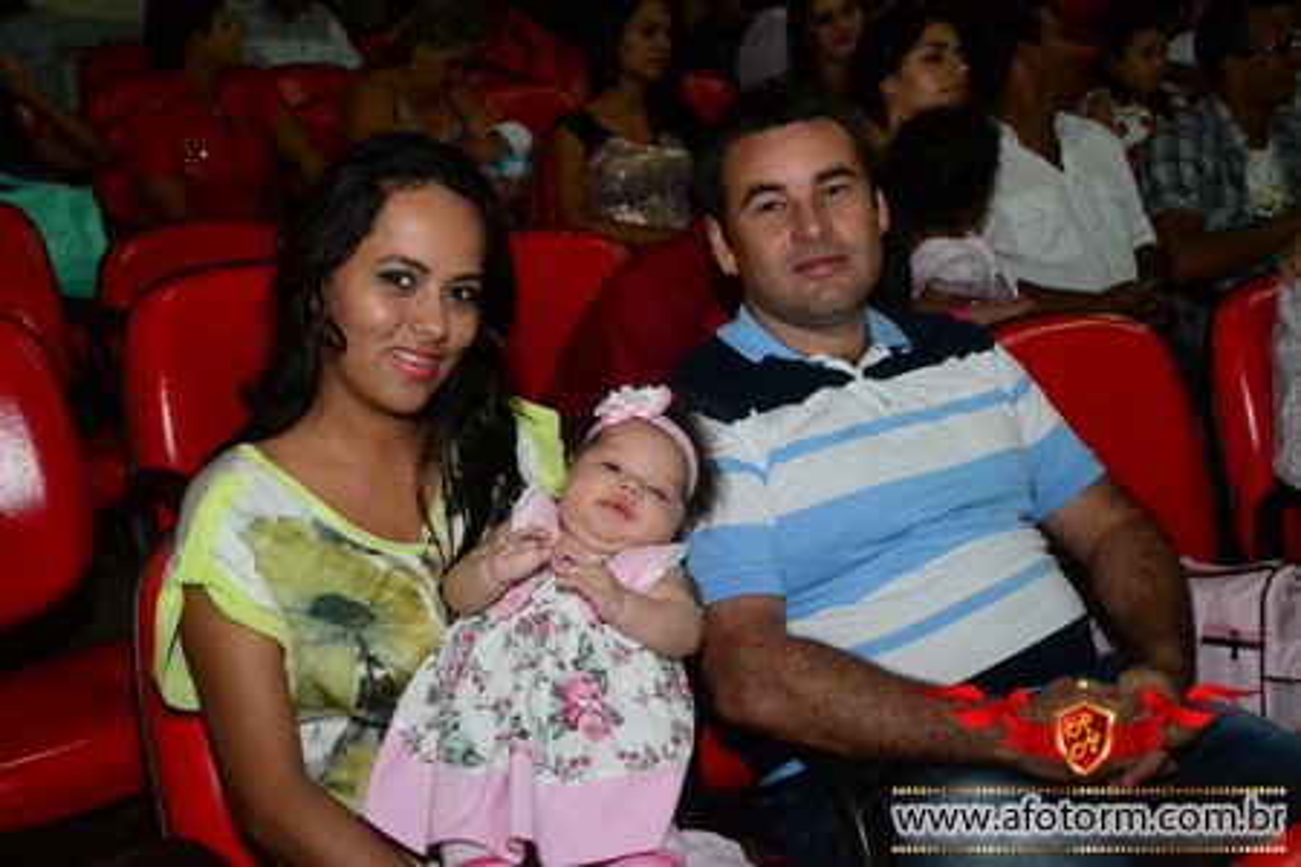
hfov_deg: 41.1
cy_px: 434
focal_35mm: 48
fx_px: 1735
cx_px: 650
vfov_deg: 28.1
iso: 3200
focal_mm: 32
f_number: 6.3
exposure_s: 1/80
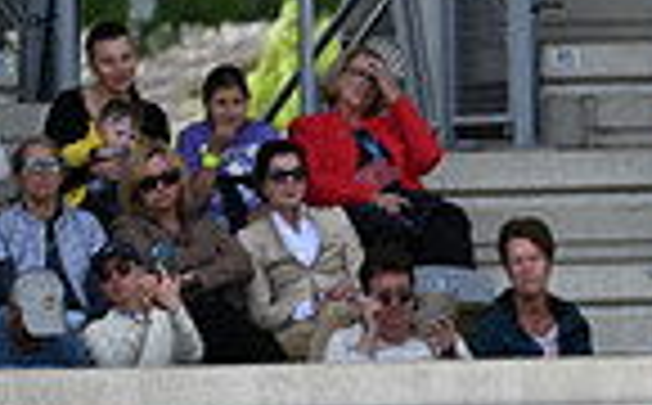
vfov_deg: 0.8
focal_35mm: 1634
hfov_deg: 1.3
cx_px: 1300
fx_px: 28979
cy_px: 407
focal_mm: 400
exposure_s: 1/1250
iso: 400
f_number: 5
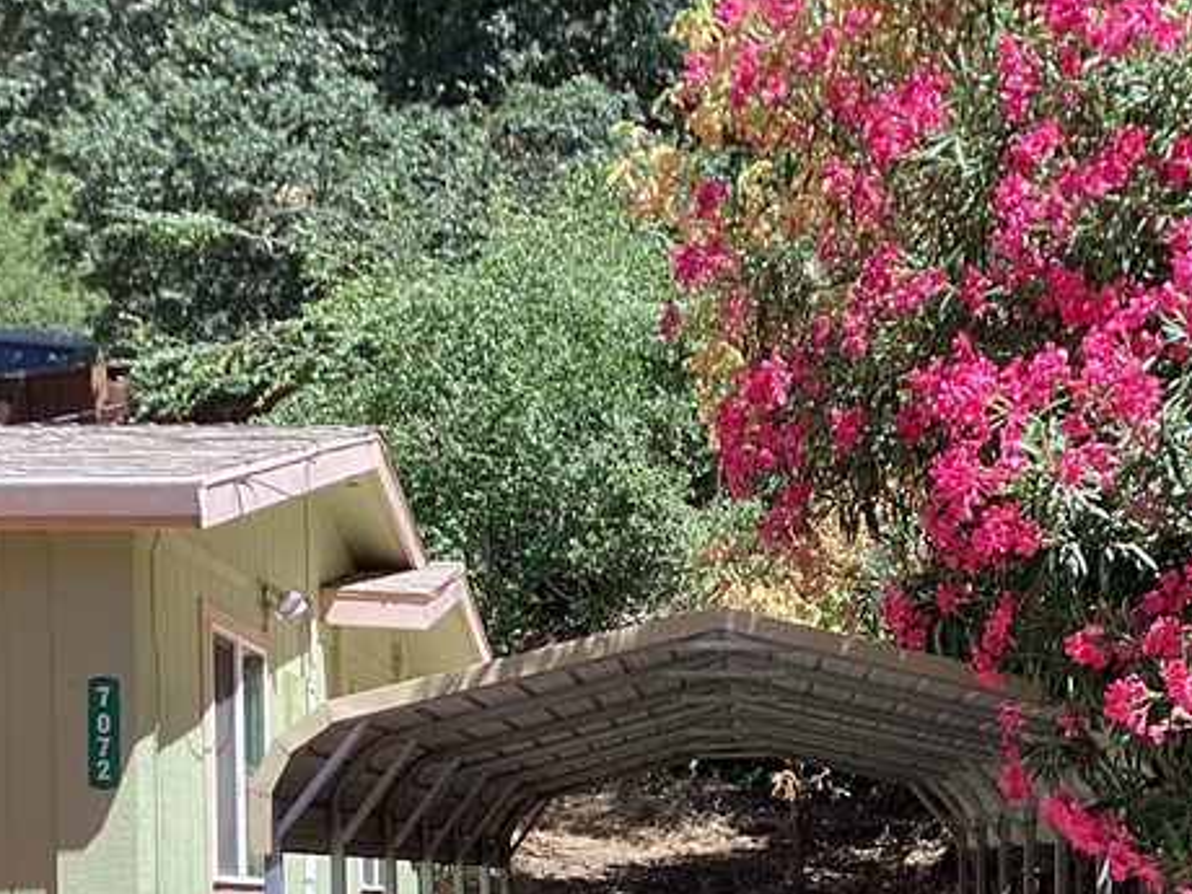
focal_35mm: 69
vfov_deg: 20.5
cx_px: 938
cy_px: 923
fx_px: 2376
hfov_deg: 27.6
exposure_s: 1/321
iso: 25
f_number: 2.4
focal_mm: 3.3
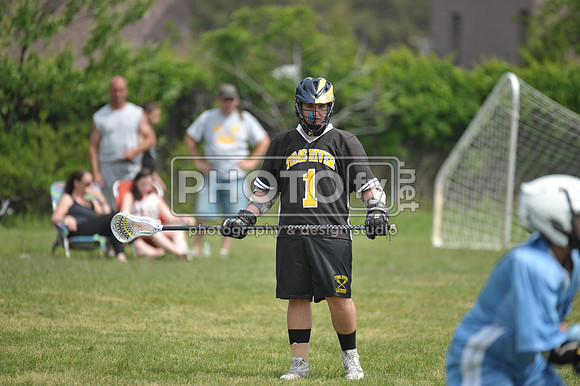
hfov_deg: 5.2
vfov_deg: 3.4
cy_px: 193
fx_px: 6441
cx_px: 290
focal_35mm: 400
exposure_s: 1/2500
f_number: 4
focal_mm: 400
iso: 640
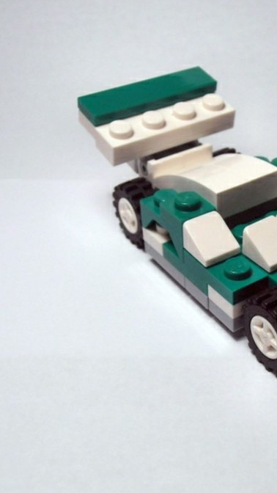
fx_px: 705
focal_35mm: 54
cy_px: 246
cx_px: 242
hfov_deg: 21.8
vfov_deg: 38.5
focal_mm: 6.61
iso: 80
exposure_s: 1/80
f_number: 3.9
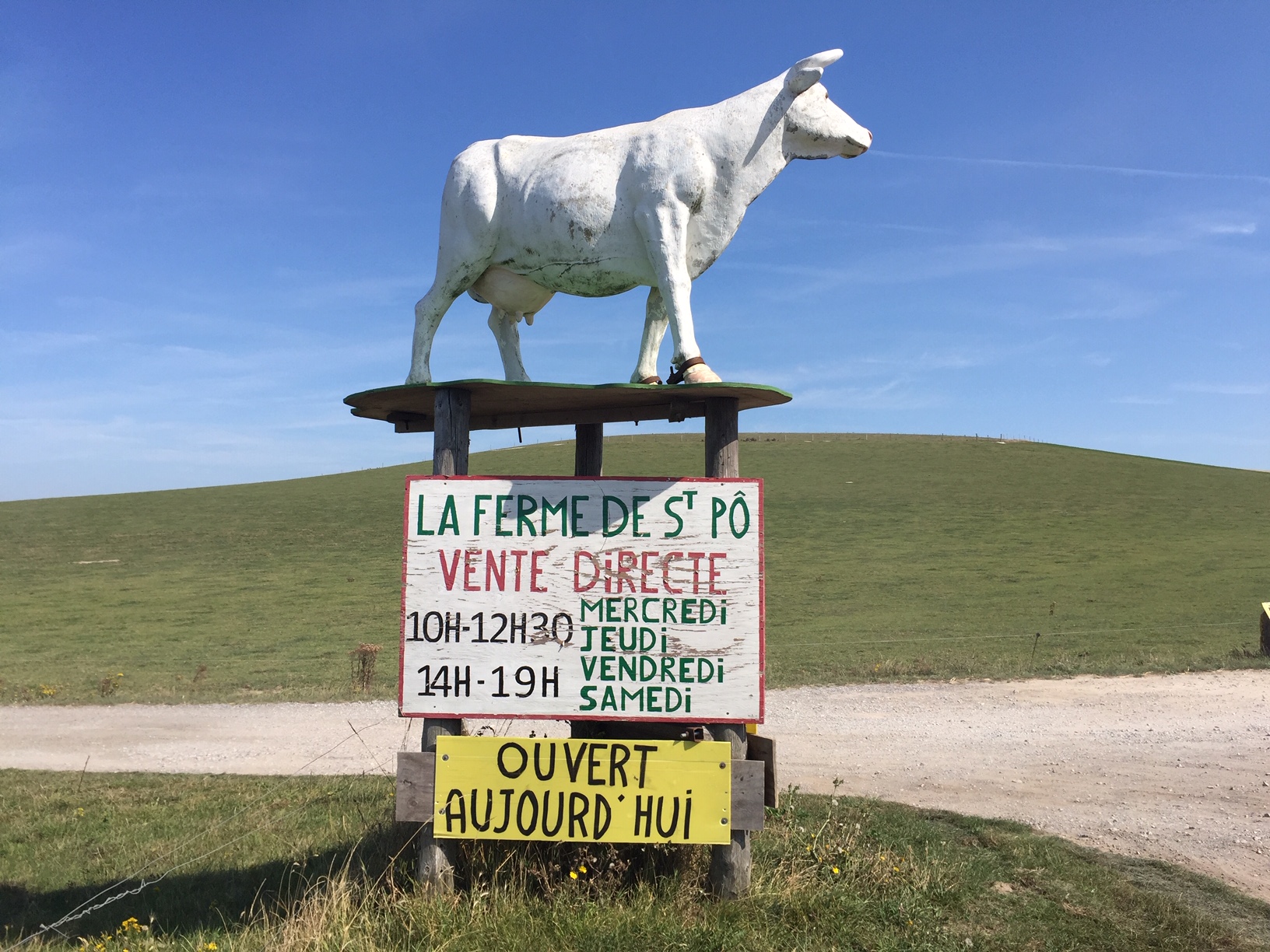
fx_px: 1064
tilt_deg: +3.9
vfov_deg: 48.2
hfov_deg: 61.7
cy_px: 476
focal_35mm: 29
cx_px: 635
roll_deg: -2.6
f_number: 2.2
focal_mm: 4.15
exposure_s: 1/2639
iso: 32
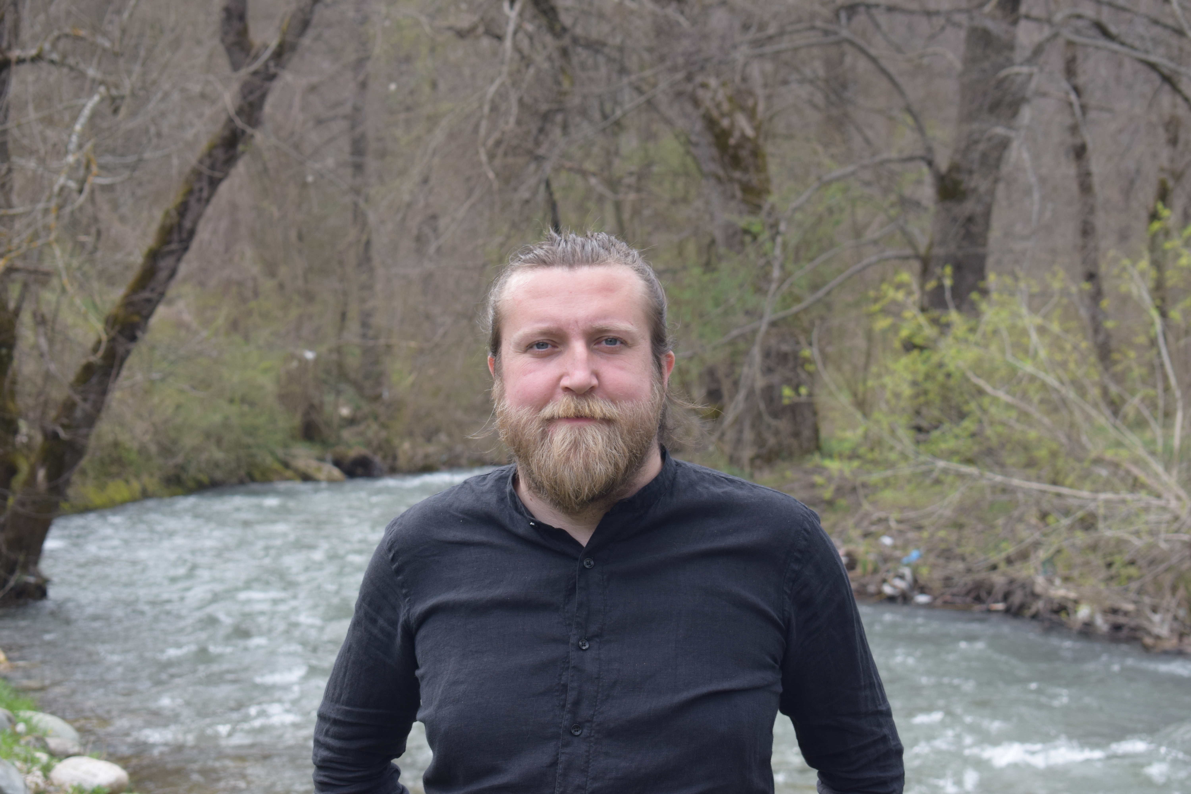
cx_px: 596
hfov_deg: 24.6
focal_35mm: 82
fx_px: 2729
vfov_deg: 16.6
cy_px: 397
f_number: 7.1
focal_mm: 55
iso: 400
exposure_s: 1/200
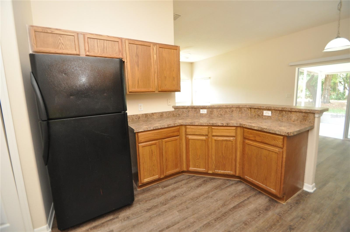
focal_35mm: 15
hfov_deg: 100.5
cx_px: 175
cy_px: 116
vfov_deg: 77.2
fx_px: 146
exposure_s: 1/60
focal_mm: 10
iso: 800
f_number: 4
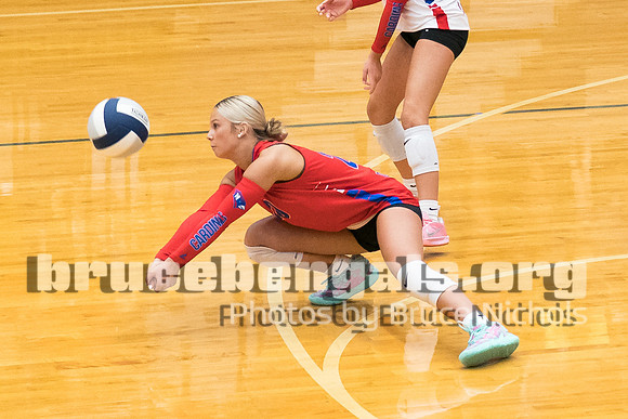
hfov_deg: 8.5
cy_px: 112
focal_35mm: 243
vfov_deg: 5.7
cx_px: 371
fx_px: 4233
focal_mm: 70
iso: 4000
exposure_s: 1/1000
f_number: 2.8
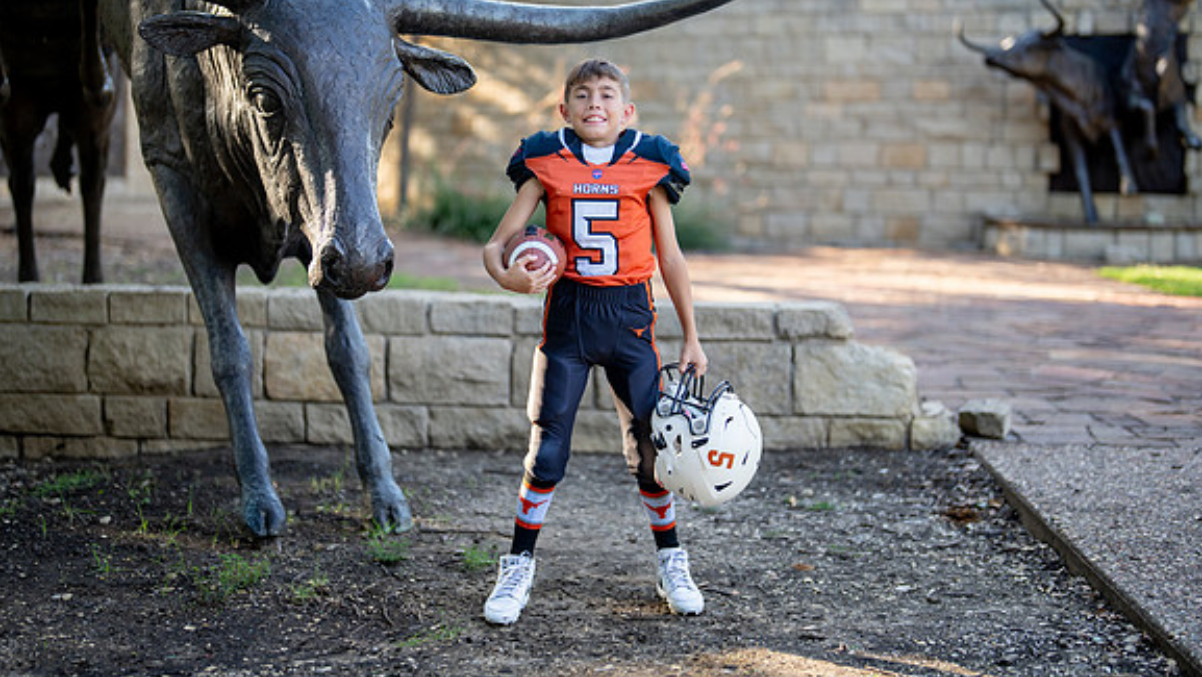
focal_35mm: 59
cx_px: 593
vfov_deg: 20.4
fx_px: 1881
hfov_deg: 35.4
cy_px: 283
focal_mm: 50
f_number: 1.2
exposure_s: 1/1600
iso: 200
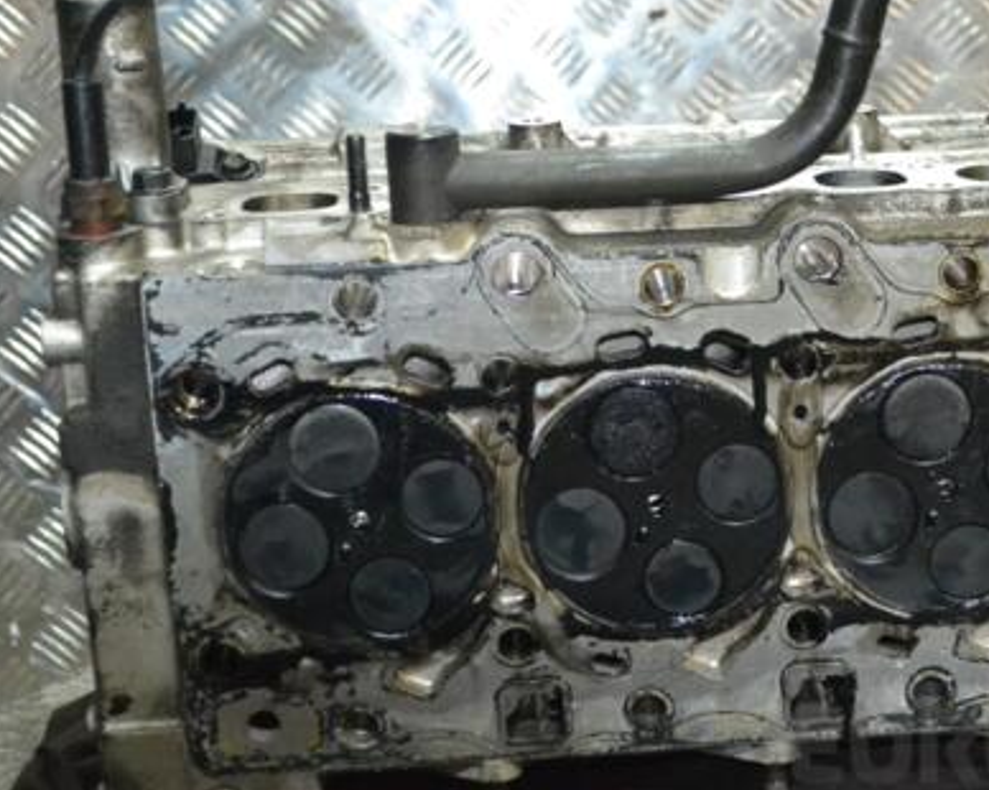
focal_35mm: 74
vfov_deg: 20.7
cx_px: 744
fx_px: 2165
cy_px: 405
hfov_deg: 25.4
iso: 2800
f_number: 5
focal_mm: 34
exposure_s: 1/60
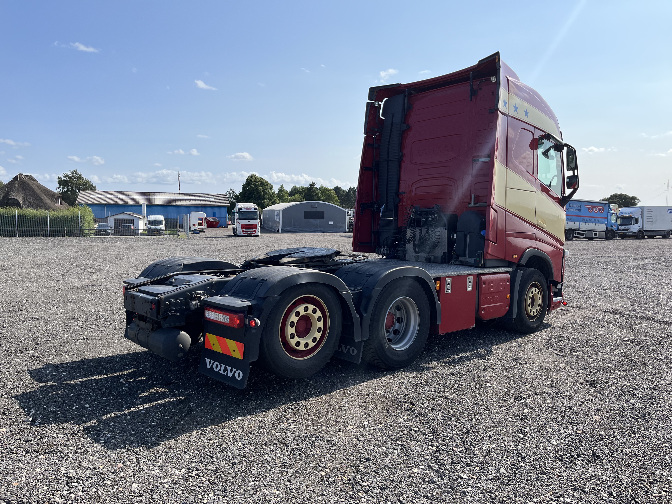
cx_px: 336
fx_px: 505
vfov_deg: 53.1
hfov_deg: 67.3
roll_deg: -0.5
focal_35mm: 26
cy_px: 252
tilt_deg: -5.1
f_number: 1.6
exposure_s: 1/4149
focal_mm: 5.1
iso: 50
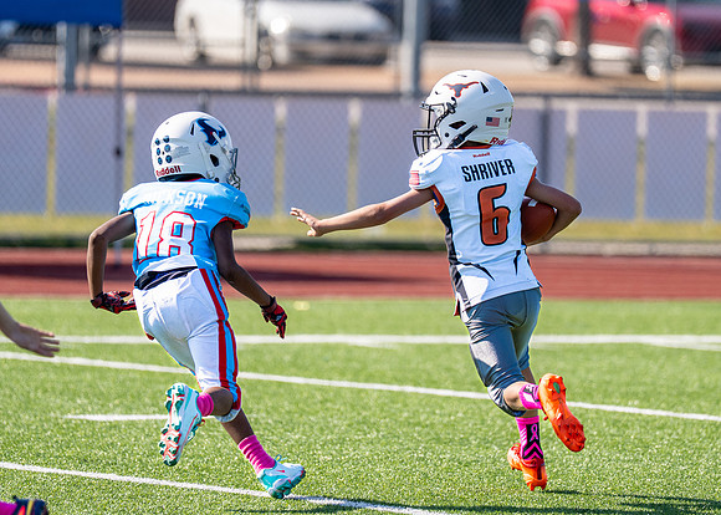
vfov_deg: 4.0
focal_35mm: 359
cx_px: 438
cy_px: 209
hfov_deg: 5.6
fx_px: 7340
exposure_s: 1/2000
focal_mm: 200
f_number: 2.8
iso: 100
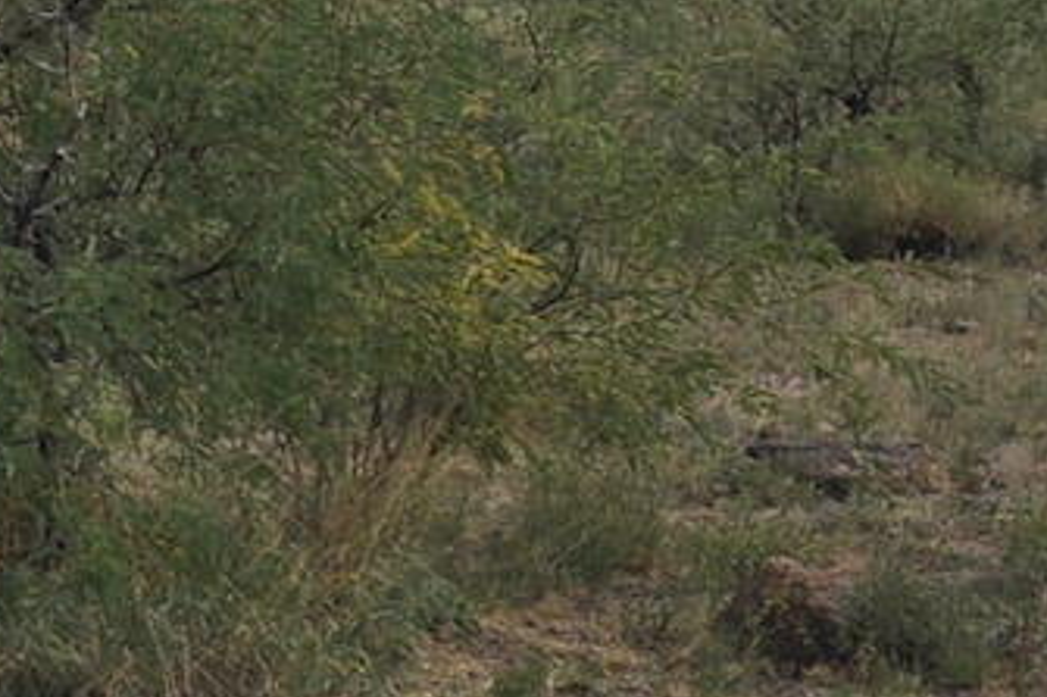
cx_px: -1572
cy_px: -228
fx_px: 5203
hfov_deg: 9.9
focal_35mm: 179
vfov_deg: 7.6
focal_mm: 20
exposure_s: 1/250
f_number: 8
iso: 200
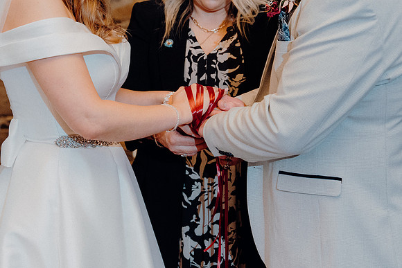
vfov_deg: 13.0
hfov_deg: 19.5
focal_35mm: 105
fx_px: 1173
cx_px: 201
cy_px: 134
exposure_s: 1/200
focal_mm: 70
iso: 2500
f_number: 3.5
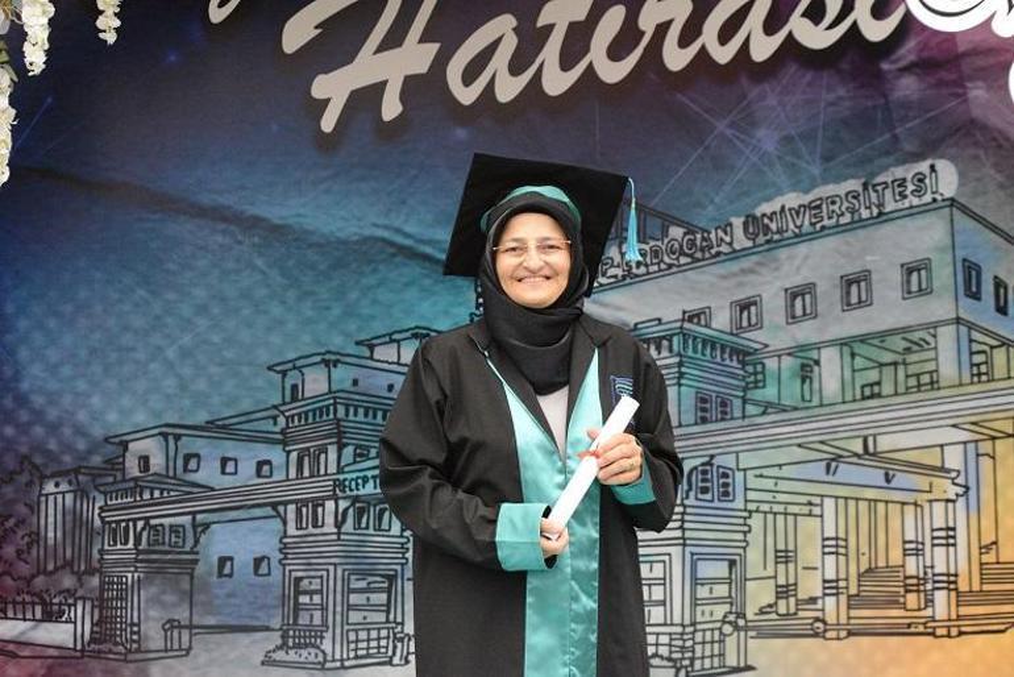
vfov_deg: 19.5
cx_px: 507
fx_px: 1972
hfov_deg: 28.8
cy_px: 338
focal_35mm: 70
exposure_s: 1/8000
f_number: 2.8
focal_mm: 70
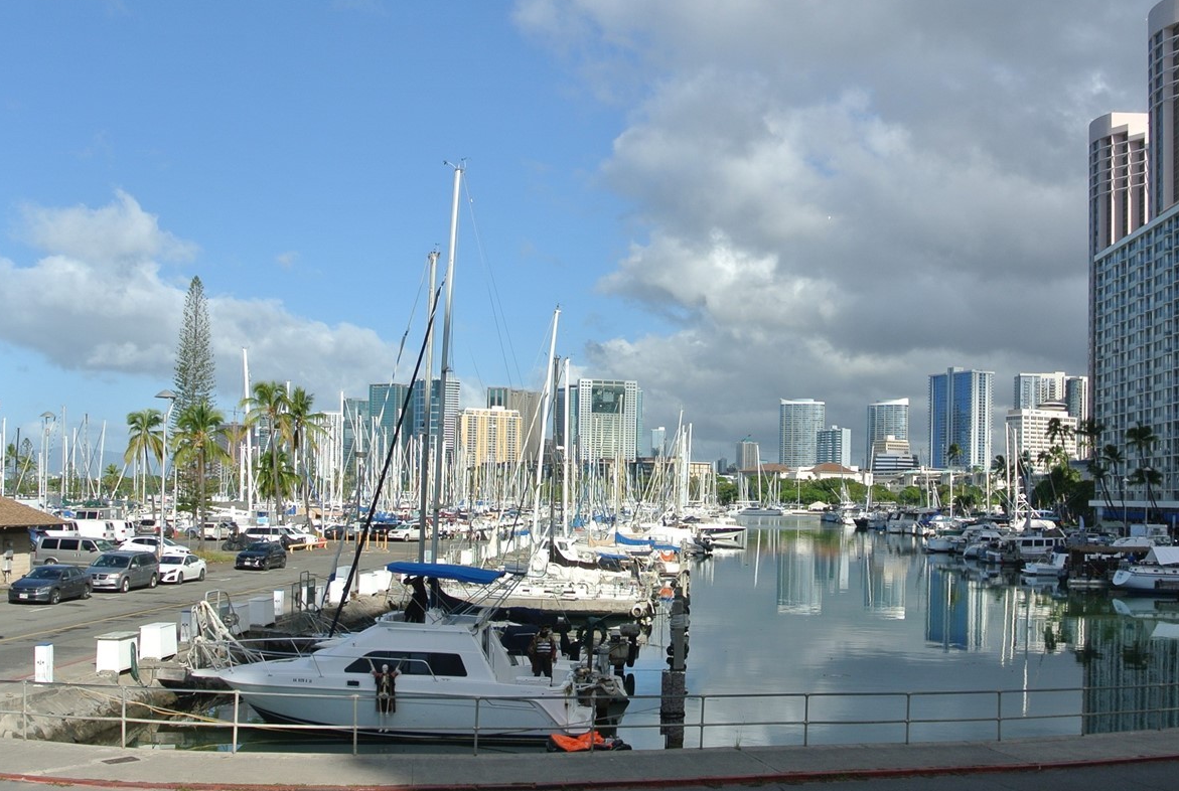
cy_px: 484
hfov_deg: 49.3
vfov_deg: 34.2
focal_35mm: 39
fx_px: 1280
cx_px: 679
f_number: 5.6
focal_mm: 10
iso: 100
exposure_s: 1/500
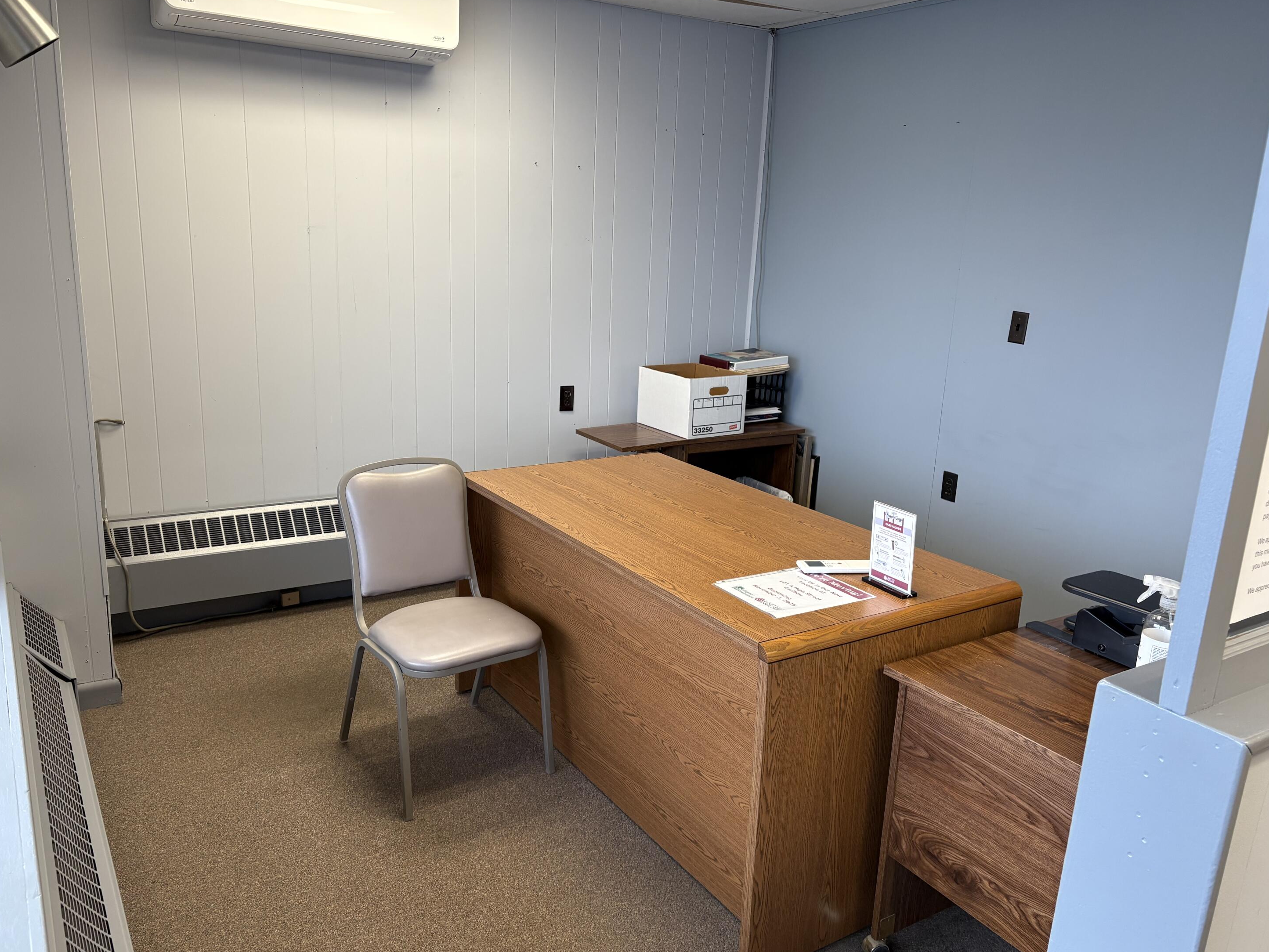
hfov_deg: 65.3
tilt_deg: -14.1
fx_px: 990
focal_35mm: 27
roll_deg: -2.6
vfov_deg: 51.4
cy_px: 474
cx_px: 619
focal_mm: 5.96
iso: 125
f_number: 1.6
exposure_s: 1/120
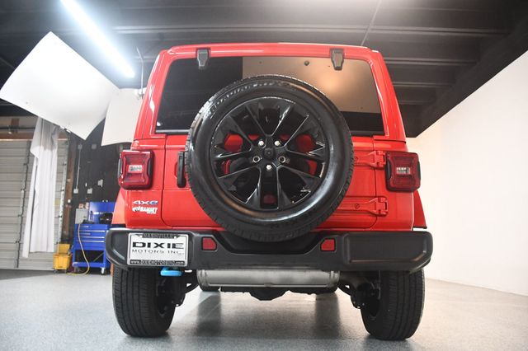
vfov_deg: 47.9
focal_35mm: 27
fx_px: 396
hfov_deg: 67.4
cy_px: 176
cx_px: 264
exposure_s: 1/100
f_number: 3.5
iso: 3200
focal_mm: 18
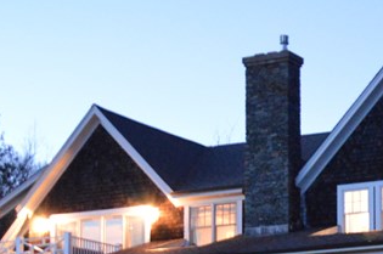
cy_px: 379
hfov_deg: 17.0
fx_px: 1211
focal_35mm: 114
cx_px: 481
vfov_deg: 11.5
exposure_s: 1/3
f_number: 4
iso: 3200
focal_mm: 22
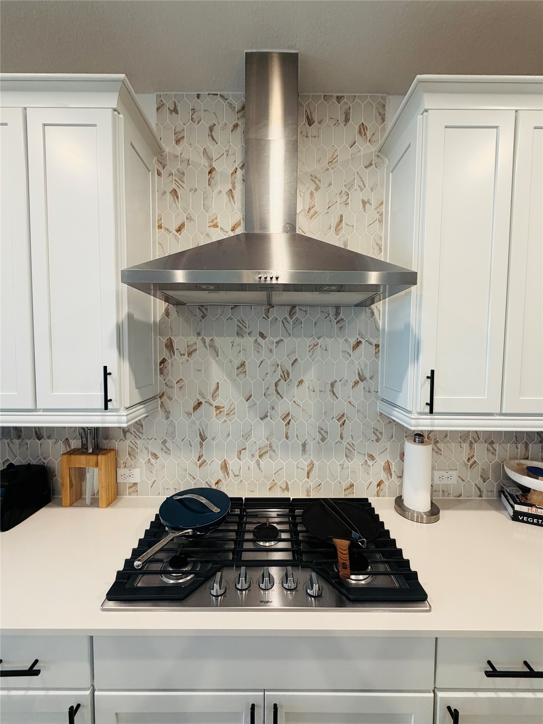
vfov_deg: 102.1
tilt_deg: -2.6
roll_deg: -0.2
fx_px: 293
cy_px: 362
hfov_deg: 85.7
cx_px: 272
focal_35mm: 14
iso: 160
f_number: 2.2
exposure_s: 1/60
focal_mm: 2.22
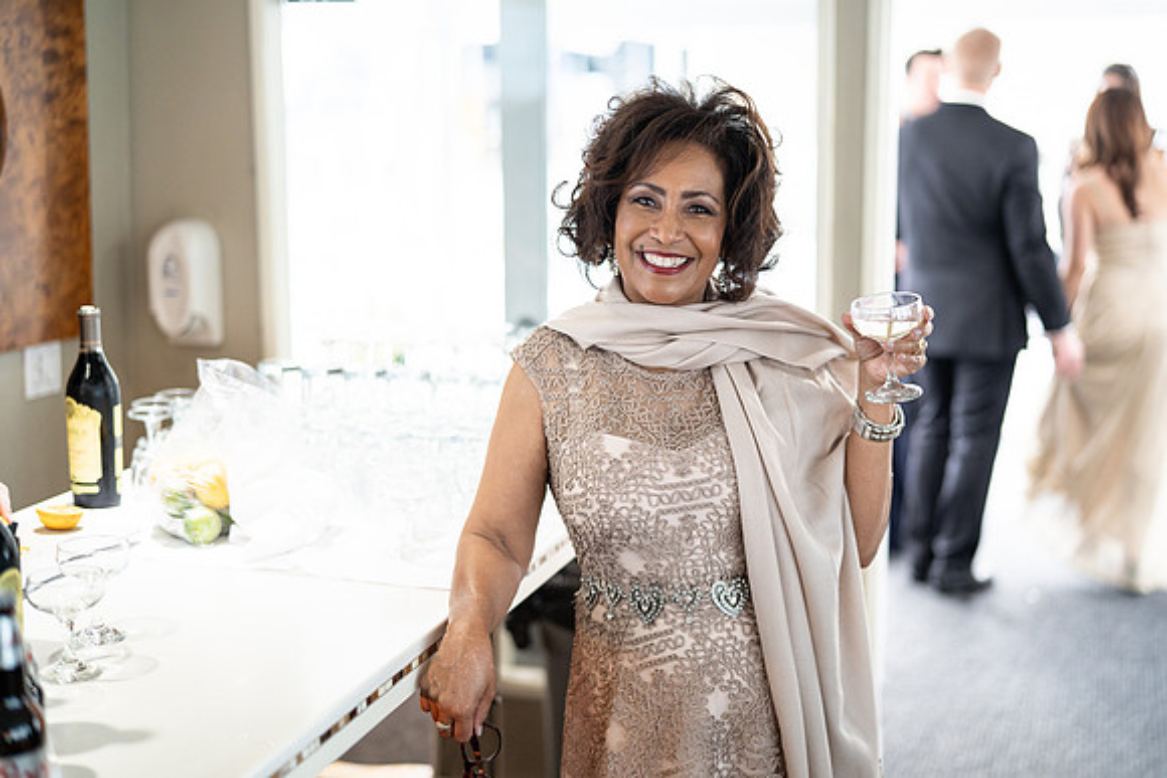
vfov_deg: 27.0
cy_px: 389
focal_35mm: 50
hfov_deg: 39.6
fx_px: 1621
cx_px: 584
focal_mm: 50
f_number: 1.4
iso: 800
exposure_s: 1/160
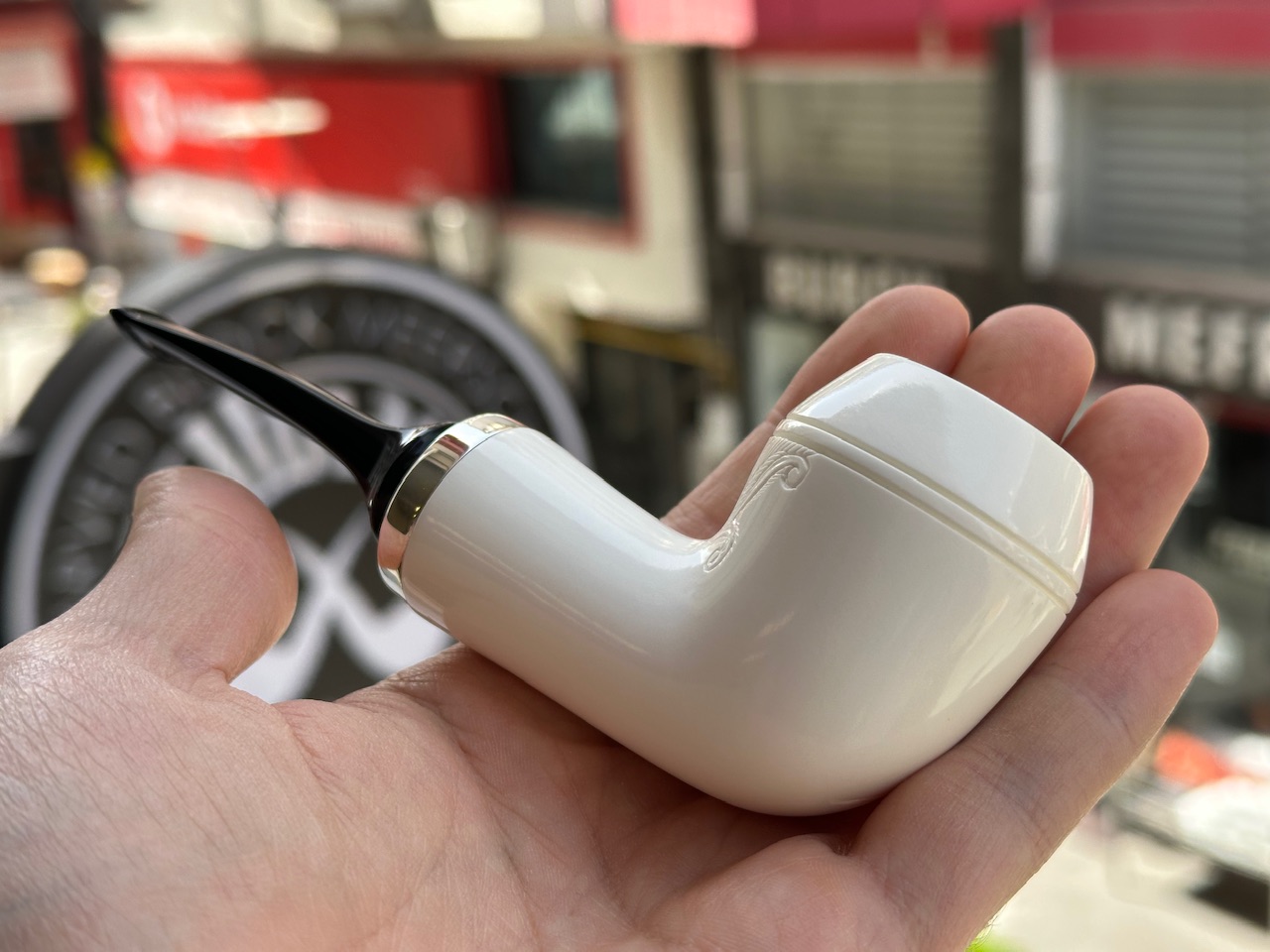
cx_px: 635
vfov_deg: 30.3
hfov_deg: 39.7
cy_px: 476
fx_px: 1761
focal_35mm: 48
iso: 64
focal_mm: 6.86
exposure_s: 1/779
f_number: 1.78
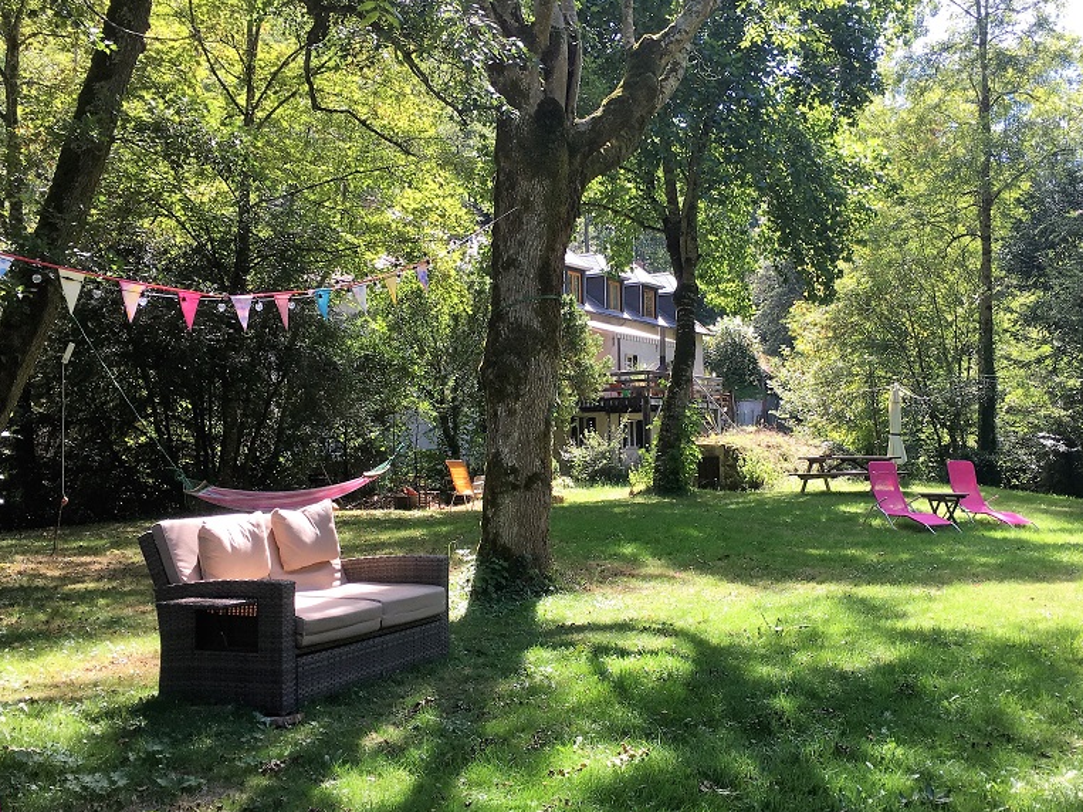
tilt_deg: +3.1
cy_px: 432
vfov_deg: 37.7
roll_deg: +1.8
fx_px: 1189
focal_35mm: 38
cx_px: 613
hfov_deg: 48.9
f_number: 2.2
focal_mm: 4.15
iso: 25
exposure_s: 1/183
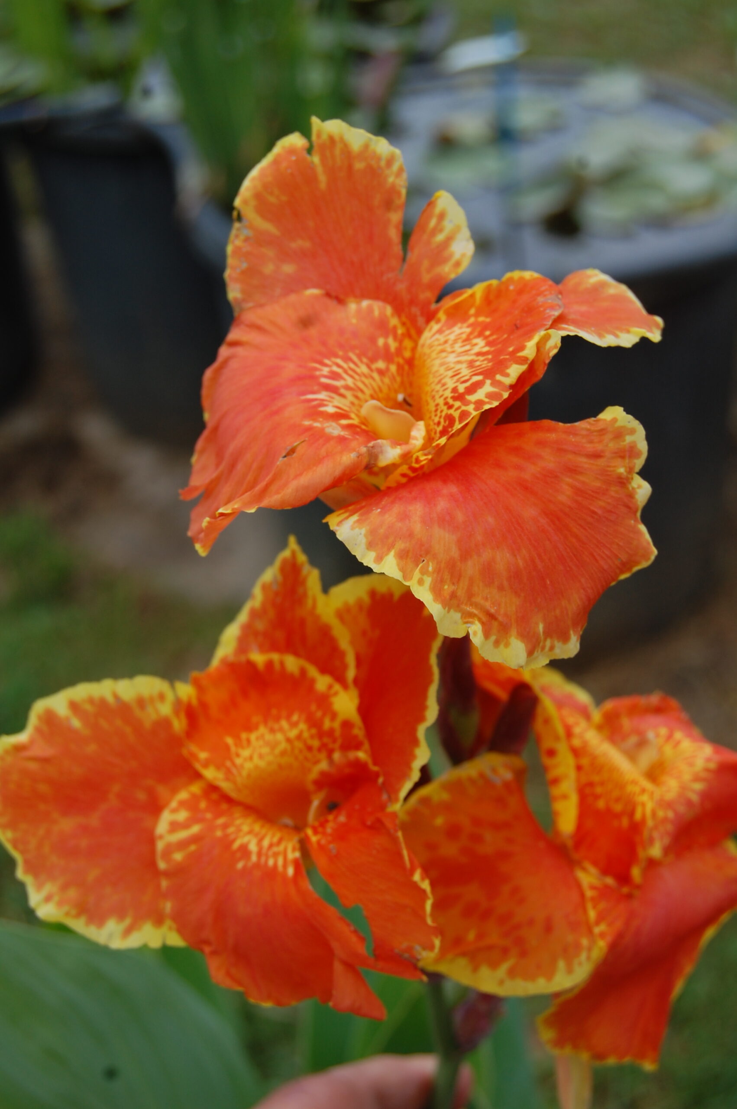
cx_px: 368
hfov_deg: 23.7
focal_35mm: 57
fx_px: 1754
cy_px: 554
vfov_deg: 35.1
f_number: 8
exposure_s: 1/250
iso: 200
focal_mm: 38
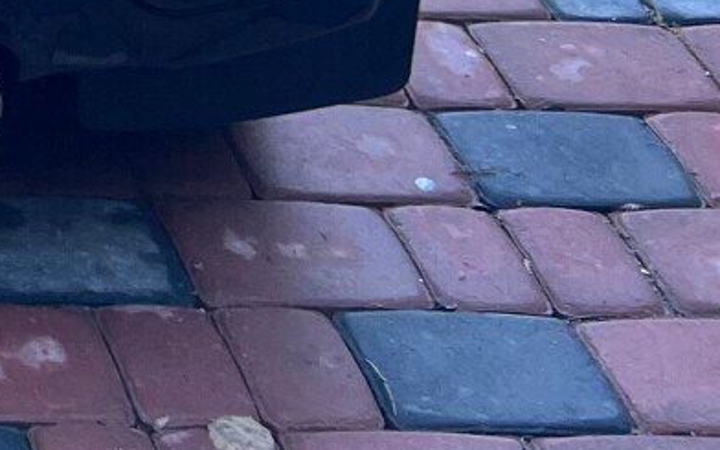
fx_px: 2688
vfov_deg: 8.5
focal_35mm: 137
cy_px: -725
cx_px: -865
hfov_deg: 12.7
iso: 40
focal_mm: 5.7
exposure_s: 1/121
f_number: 1.5
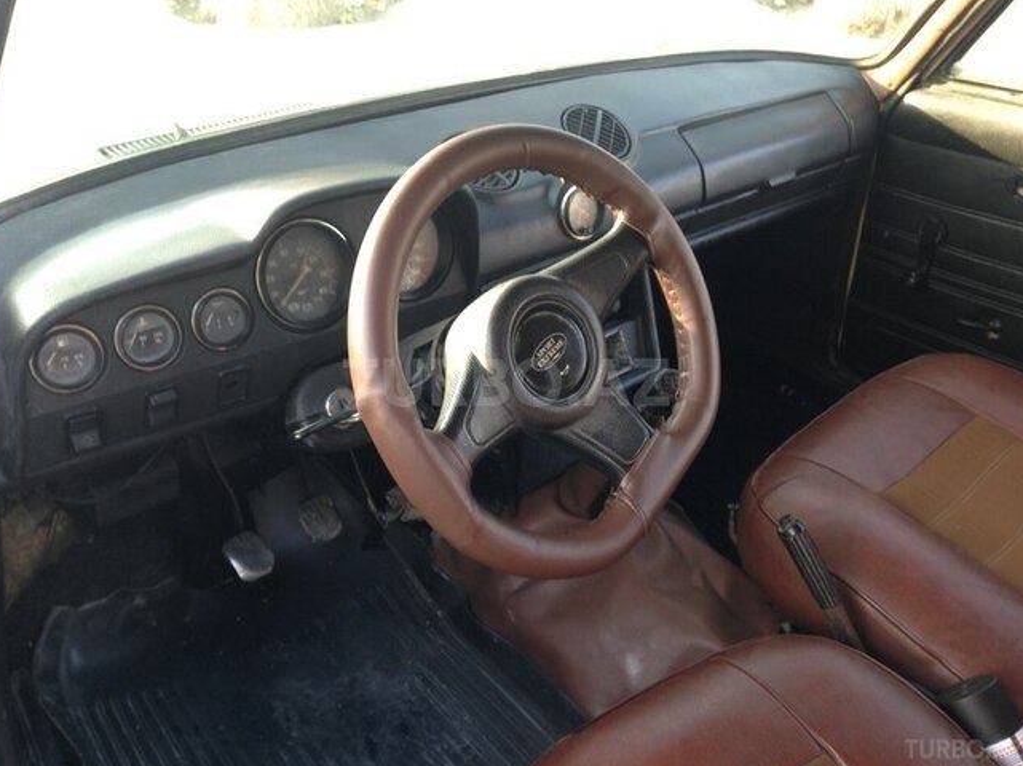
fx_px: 1004
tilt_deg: -31.2
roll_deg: +0.7
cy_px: 382
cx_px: 506
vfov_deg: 41.8
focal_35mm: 34
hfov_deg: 54.0
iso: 50
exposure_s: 1/30
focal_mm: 4.12
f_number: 2.4
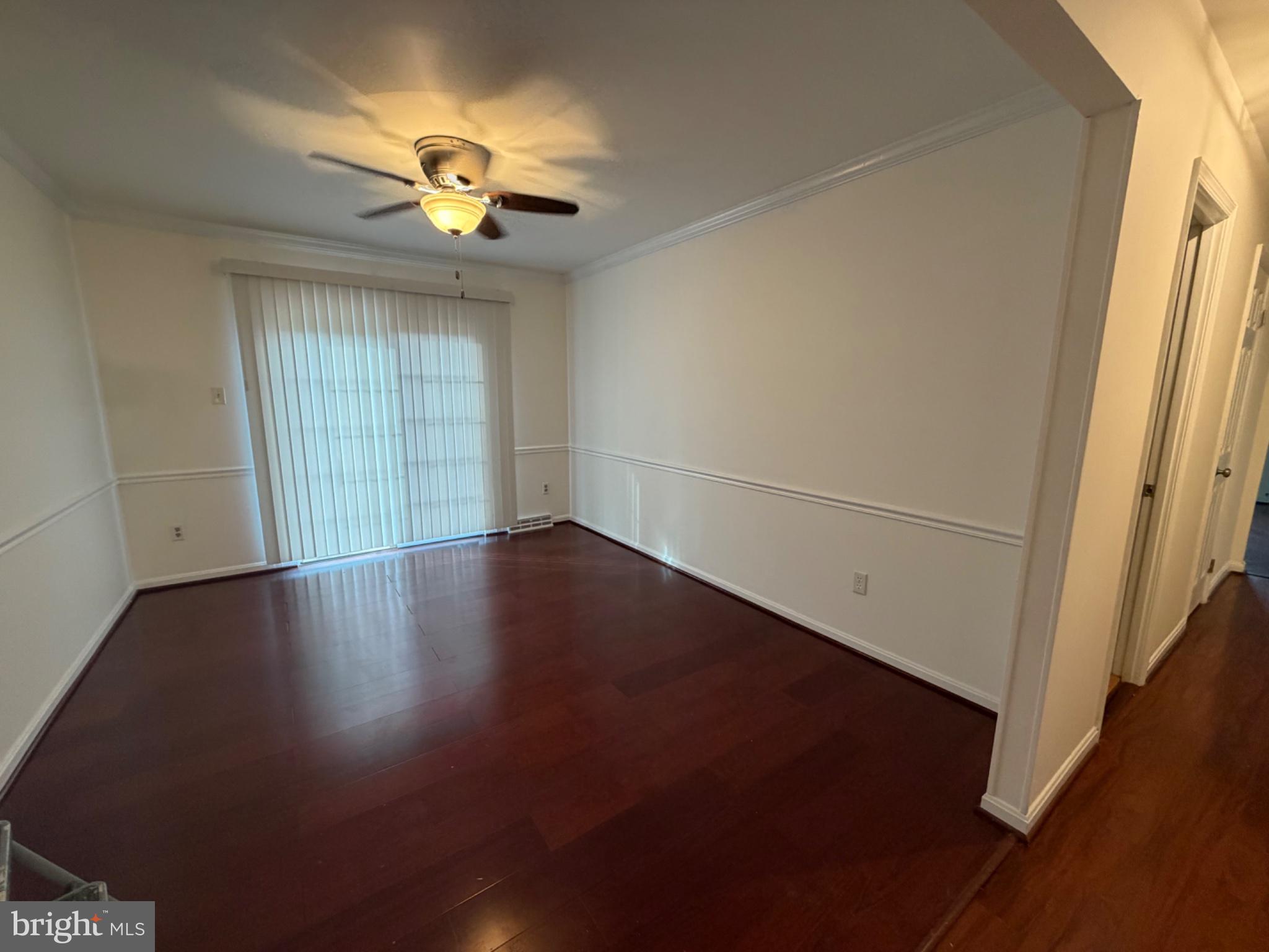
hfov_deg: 102.1
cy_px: 476
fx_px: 513
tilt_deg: -9.7
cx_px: 634
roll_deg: +0.6
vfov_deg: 85.7
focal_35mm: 14
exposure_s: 1/60
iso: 320
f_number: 2.2
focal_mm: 2.22
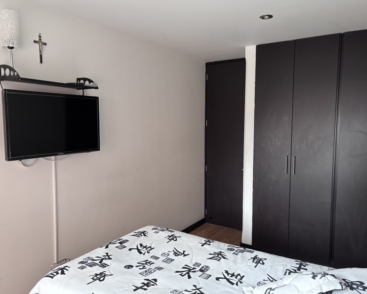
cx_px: 187
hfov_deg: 62.2
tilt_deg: -5.2
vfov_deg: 51.5
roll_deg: -0.7
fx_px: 304
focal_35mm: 28
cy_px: 149
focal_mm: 5.96
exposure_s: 1/60
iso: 320
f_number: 1.6
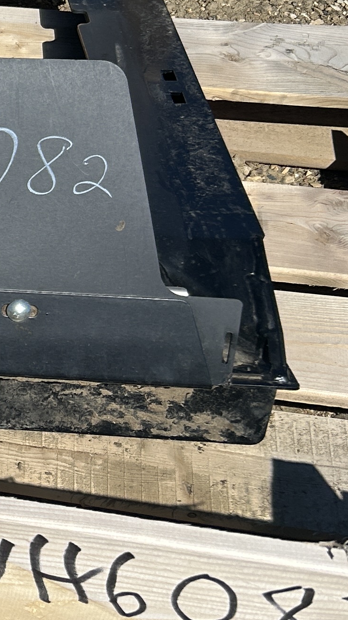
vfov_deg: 24.5
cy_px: 329
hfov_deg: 11.1
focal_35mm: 87
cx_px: -542
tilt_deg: -48.2
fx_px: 1428
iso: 50
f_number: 1.5
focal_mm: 5.7
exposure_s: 1/6211
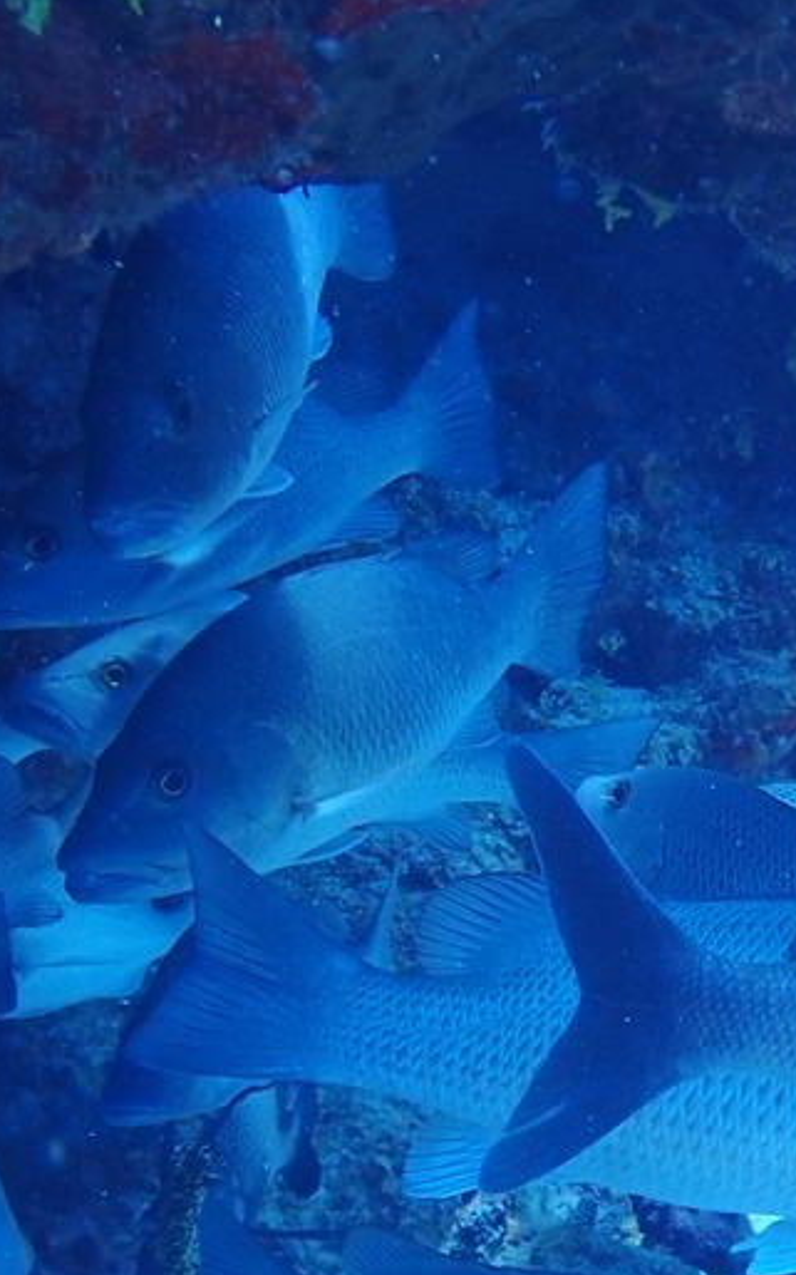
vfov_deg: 26.9
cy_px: 928
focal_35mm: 76
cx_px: 660
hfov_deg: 17.0
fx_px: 2639
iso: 160
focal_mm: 6.37
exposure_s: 1/80
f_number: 2.5
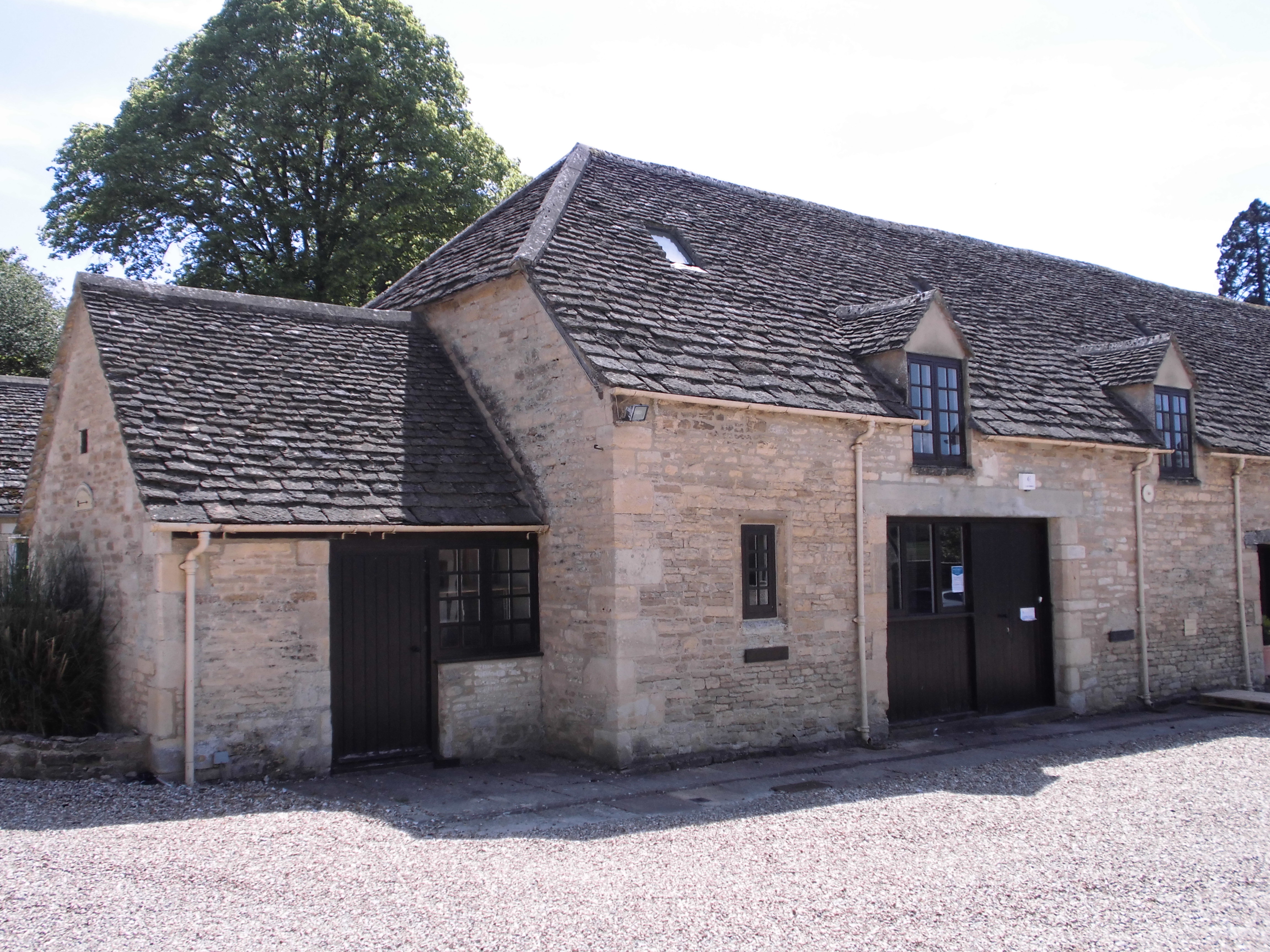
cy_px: 476
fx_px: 1211
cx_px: 635
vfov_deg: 42.9
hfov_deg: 55.4
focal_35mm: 33
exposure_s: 1/500
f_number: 3.6
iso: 64
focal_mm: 6
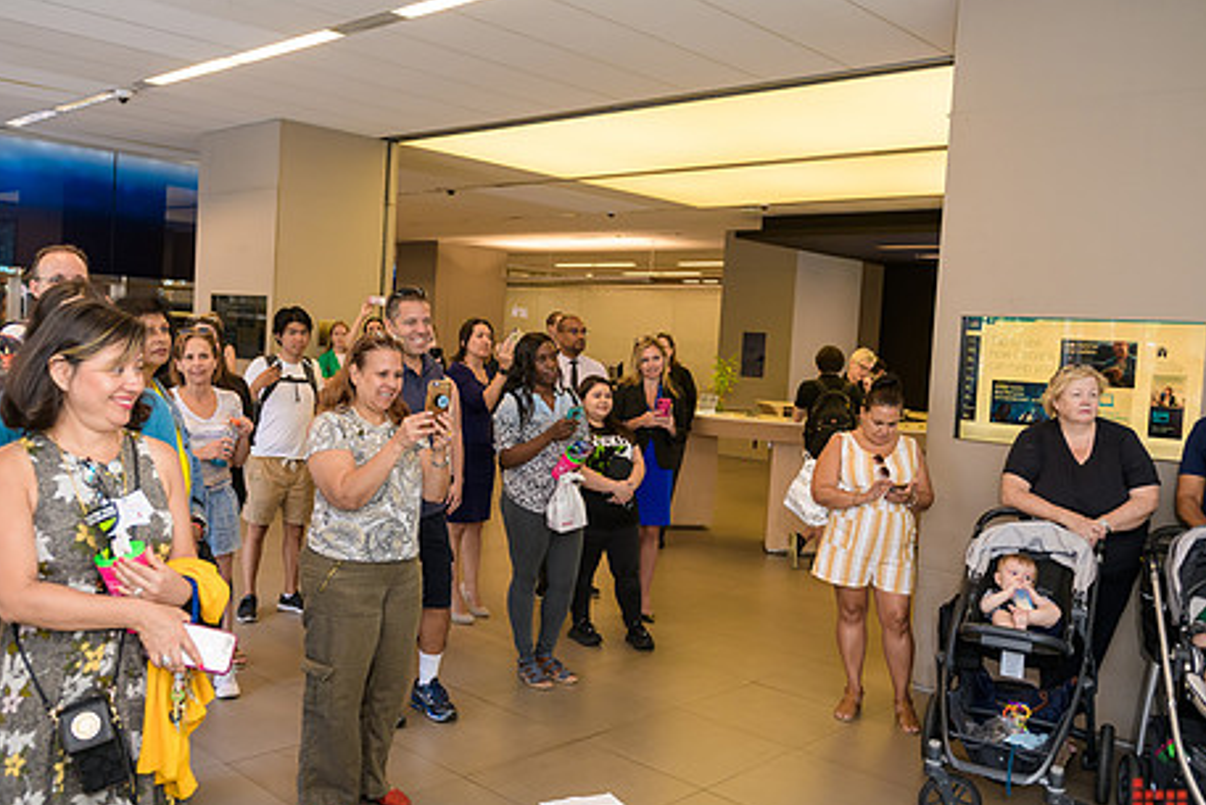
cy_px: 405
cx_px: 554
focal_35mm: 33
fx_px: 1106
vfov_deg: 40.0
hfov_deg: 57.1
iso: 400
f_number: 3.2
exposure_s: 1/125
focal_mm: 26
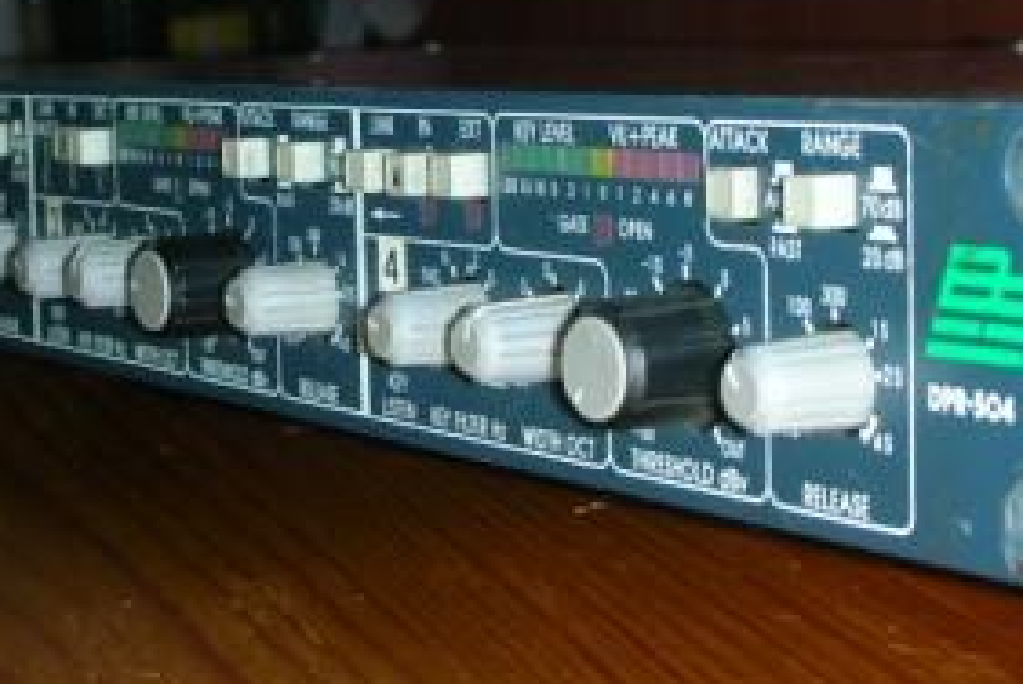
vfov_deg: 13.6
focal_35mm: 101
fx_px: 2873
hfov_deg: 20.2
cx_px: 393
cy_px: 266
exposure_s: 1/120
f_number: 4
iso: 50
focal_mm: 10.1
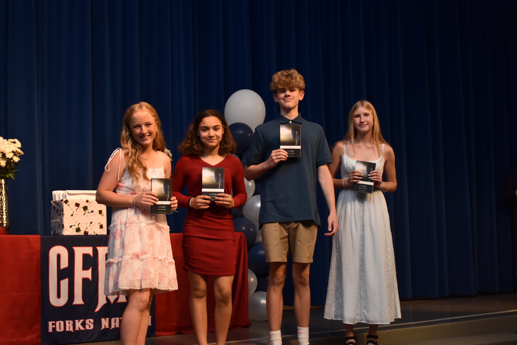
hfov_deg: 35.0
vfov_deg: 23.8
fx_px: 819
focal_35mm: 57
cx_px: 258
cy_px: 172
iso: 640
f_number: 4.8
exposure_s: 1/125
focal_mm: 38
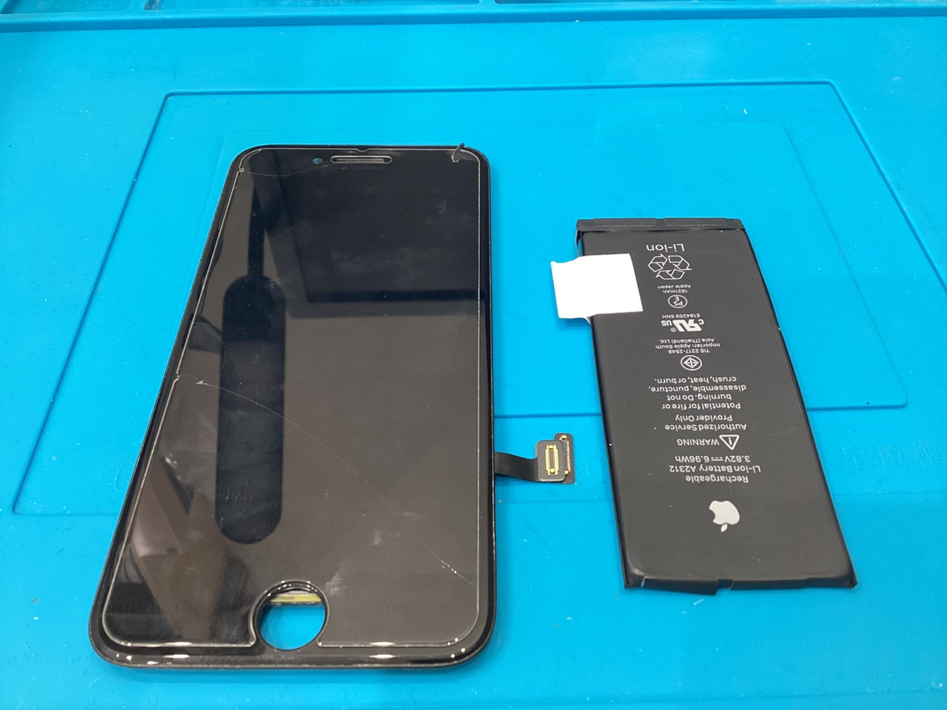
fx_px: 848
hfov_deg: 58.4
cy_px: 355
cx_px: 474
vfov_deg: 45.4
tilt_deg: -48.4
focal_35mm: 31
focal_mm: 3.3
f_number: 2.4
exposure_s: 1/50
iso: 80
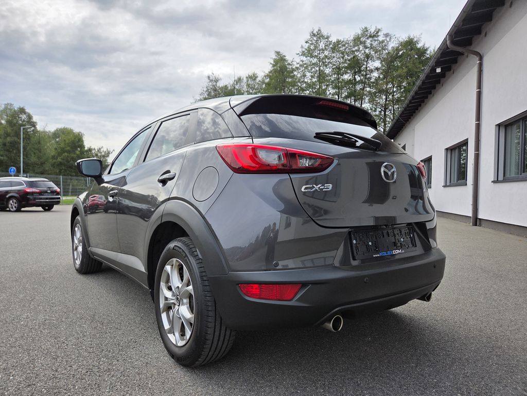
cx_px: 264
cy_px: 198
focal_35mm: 23
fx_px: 350
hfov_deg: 73.9
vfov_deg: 58.9
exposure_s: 1/5004
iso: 80
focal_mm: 5.4
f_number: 1.8
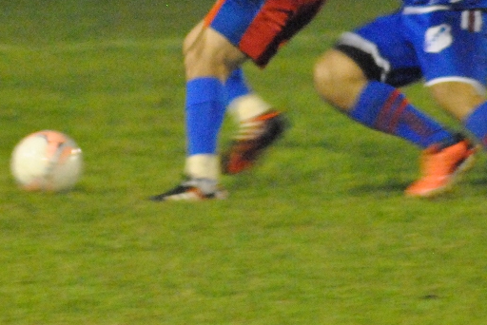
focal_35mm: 356
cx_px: 273
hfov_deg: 5.8
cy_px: 146
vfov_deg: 3.9
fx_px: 4818
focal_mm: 190
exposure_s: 1/100
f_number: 4.8
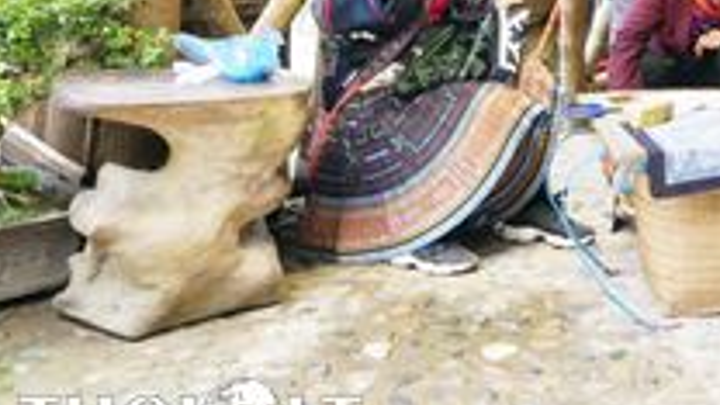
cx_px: 852
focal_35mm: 63
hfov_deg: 29.1
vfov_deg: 17.6
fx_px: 1203
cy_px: -154
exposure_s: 1/125
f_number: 3.5
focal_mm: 12
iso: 800
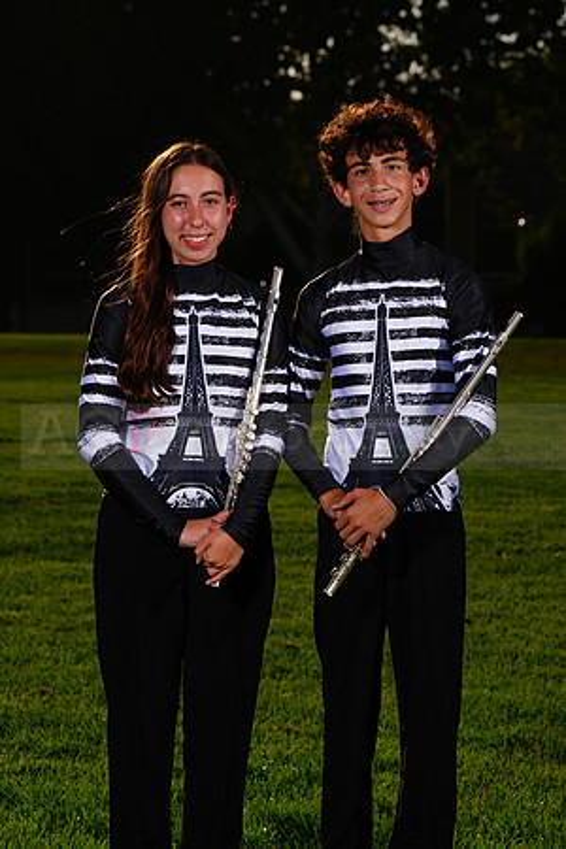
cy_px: 424
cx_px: 283
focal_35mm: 144
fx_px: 3396
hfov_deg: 9.5
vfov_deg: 14.3
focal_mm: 144
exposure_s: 1/500
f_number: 11
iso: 125
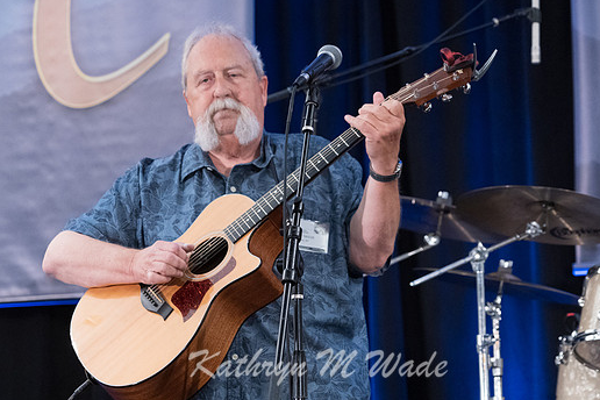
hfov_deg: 12.7
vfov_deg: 8.5
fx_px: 2700
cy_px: 210
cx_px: 317
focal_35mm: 162
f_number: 6.3
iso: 12800
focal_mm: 144
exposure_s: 1/250
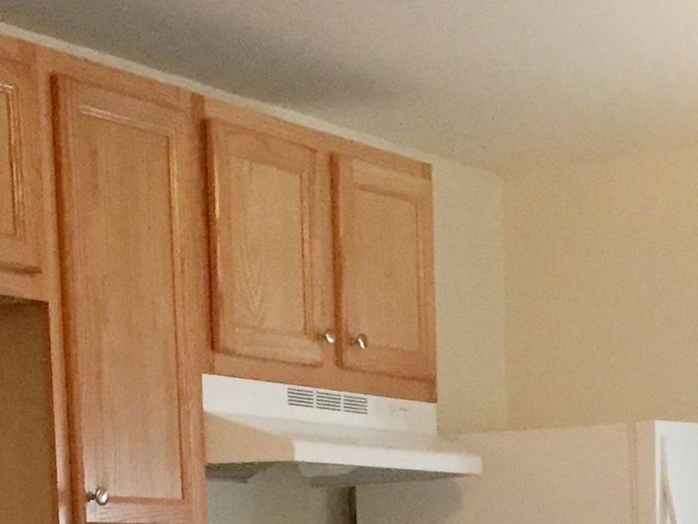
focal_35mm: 108
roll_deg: +0.7
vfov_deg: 12.6
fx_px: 2178
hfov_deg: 18.2
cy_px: 913
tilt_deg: -8.9
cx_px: 468
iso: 250
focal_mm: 4.15
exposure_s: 1/30
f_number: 2.2
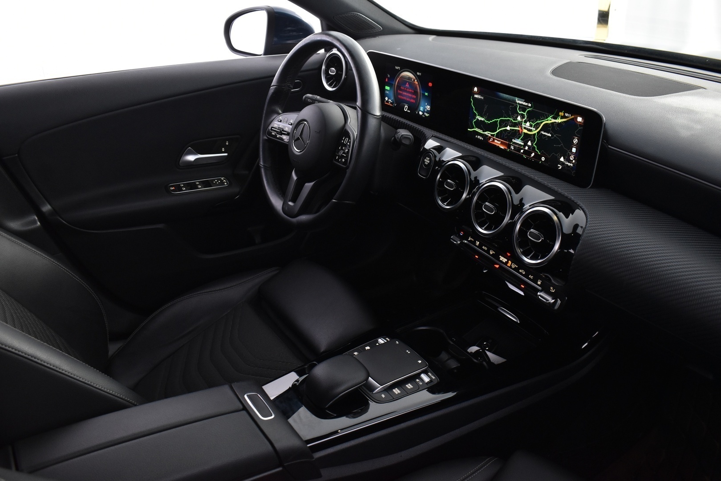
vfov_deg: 43.6
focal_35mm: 30
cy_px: 240
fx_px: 601
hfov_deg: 61.9
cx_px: 360
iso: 1250
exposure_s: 1/8
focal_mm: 20
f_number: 5.6
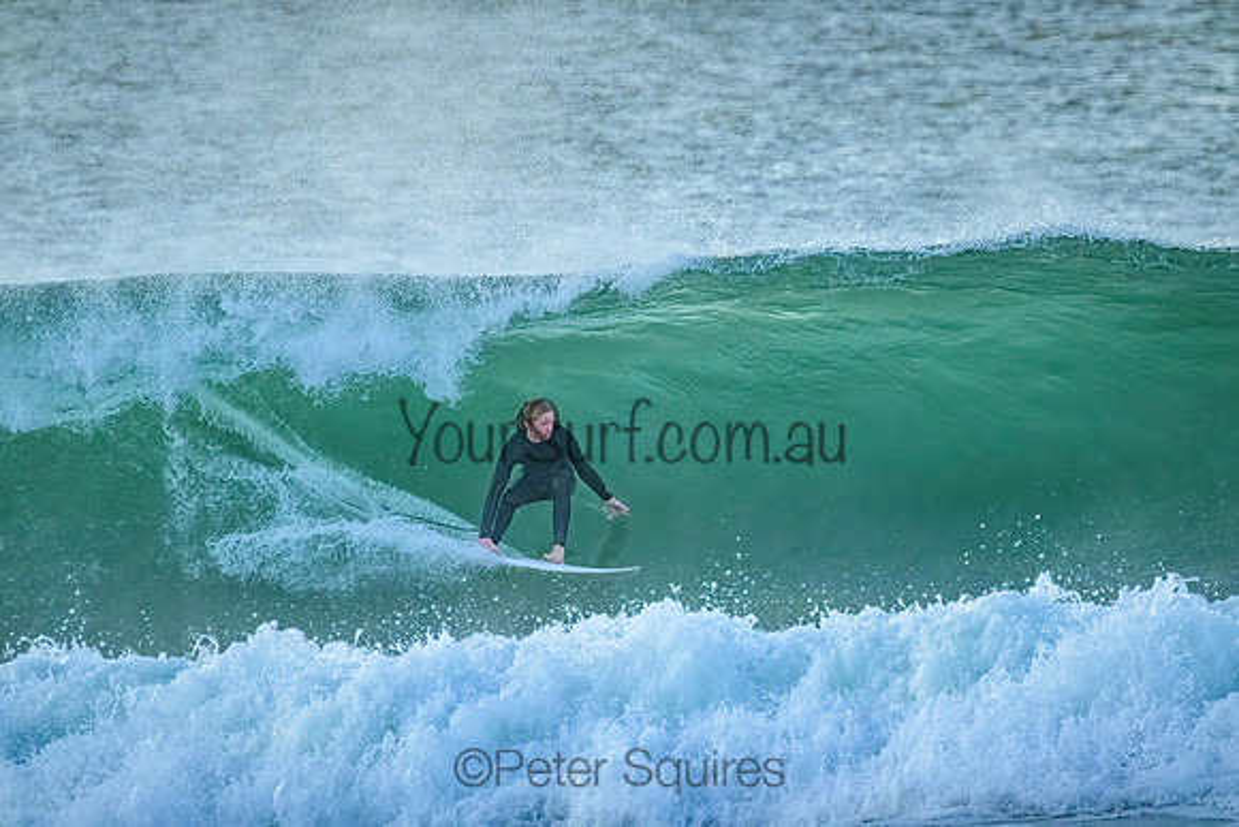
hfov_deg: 2.6
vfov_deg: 1.7
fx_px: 27538
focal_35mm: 800
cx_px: 620
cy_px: 414
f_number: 11
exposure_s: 1/1250
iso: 6400
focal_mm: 800
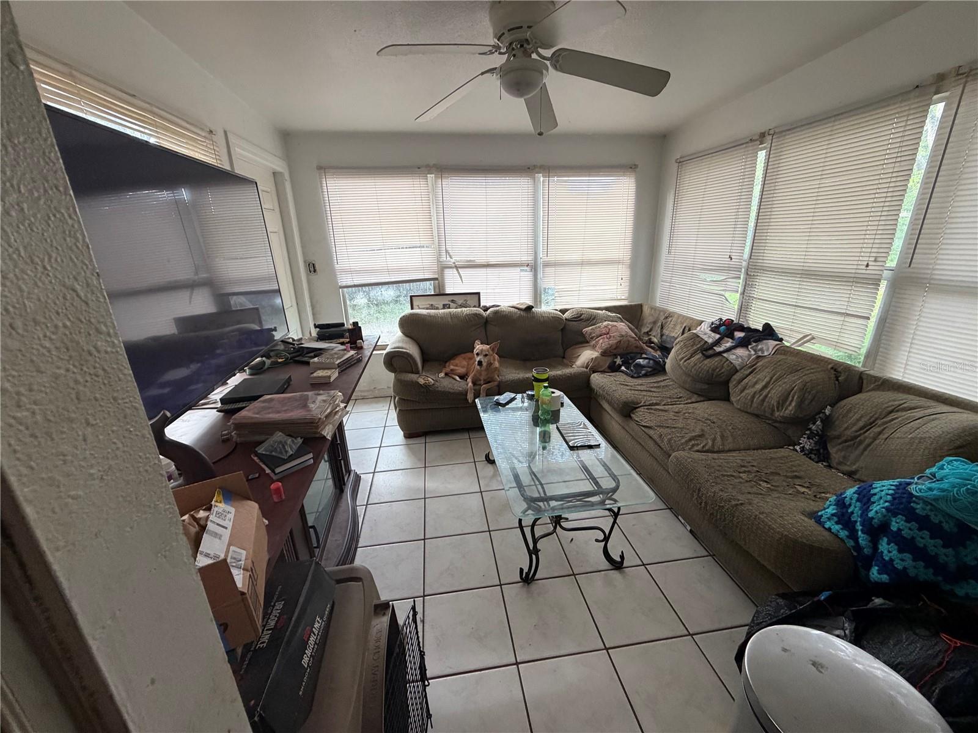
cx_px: 489
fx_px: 396
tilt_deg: -17.8
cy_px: 366
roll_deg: +1.0
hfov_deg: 102.1
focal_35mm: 14
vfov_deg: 85.7
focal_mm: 2.22
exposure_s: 1/60
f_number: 2.2
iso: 320
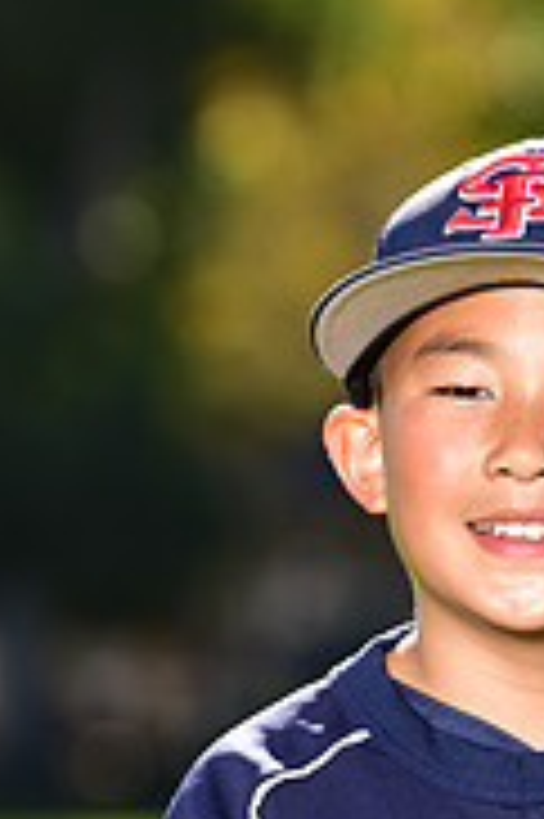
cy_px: 1012
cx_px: 537
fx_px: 13784
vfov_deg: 3.4
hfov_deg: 2.3
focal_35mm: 607
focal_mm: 190
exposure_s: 1/250
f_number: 5
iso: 80
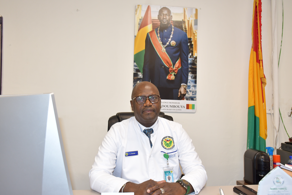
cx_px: 150
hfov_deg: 55.8
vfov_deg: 38.9
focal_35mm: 34
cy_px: 96
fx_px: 276
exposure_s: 1/125
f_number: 5
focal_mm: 22
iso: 800
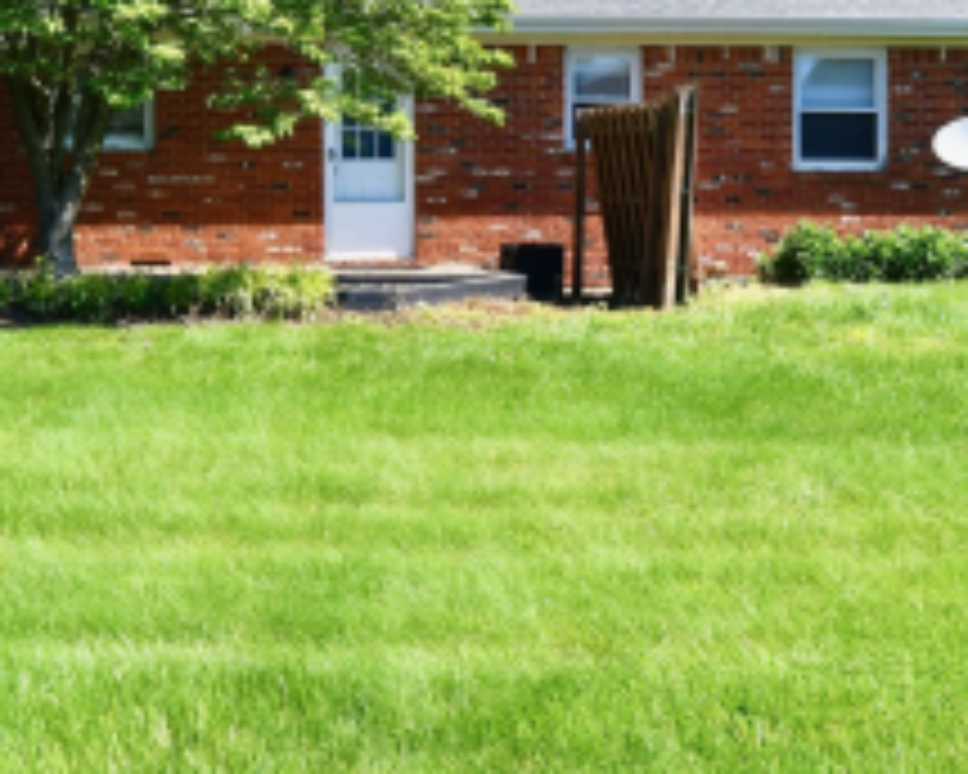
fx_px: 2063
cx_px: 302
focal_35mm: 72
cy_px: 252
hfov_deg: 26.2
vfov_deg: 21.2
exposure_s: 1/500
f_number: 11
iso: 640
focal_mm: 22
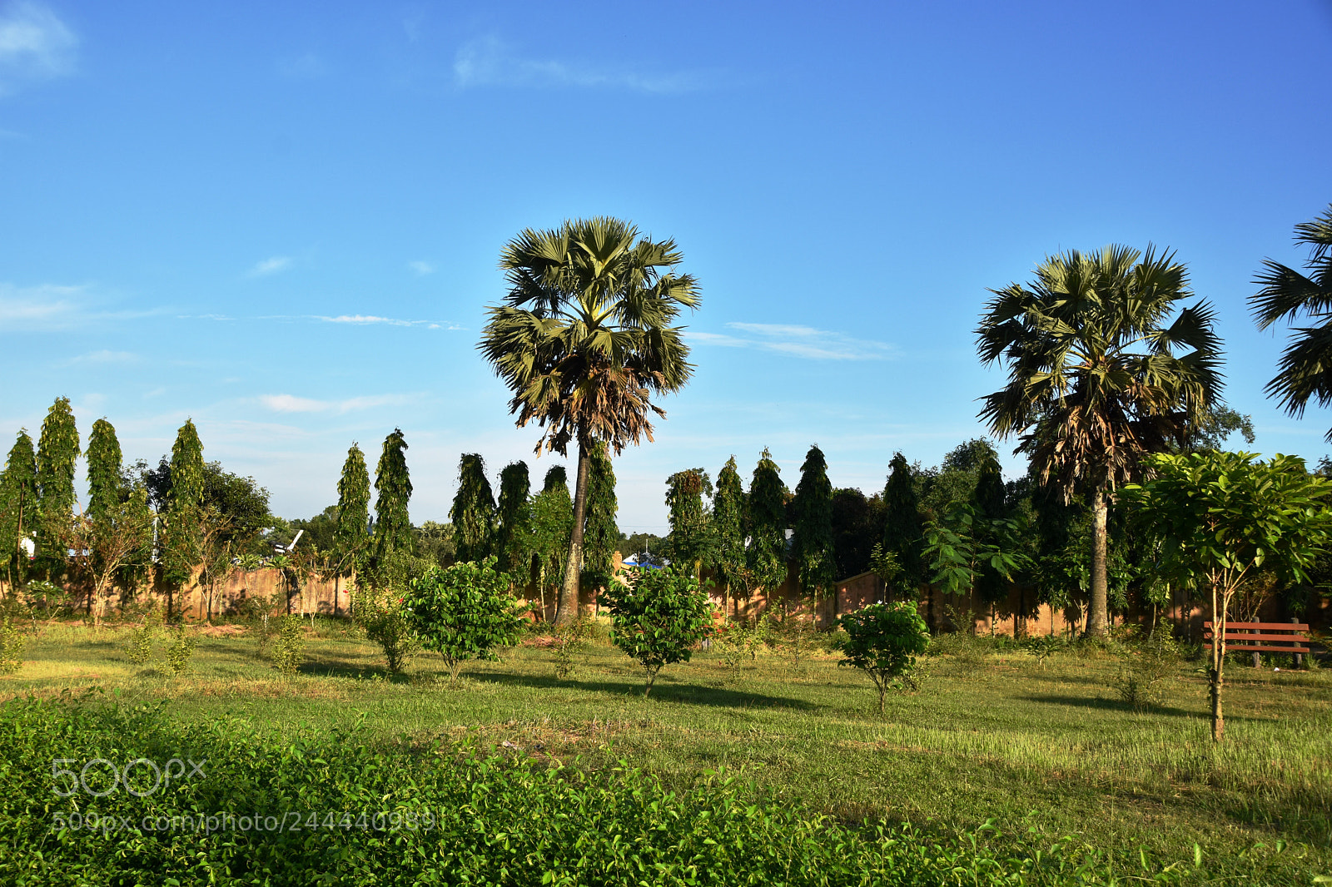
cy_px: 444
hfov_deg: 57.2
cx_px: 666
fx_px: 1221
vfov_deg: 40.0
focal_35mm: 33
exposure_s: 1/500
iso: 220
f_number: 8
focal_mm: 22
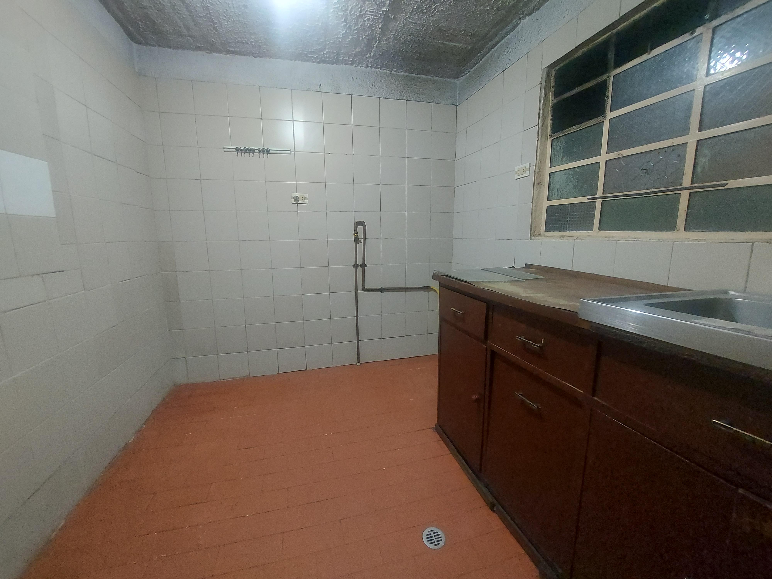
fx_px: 290
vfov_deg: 89.9
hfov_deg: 106.2
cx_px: 386
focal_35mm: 13
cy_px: 290
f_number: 2.2
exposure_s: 1/24
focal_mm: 1.74
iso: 400
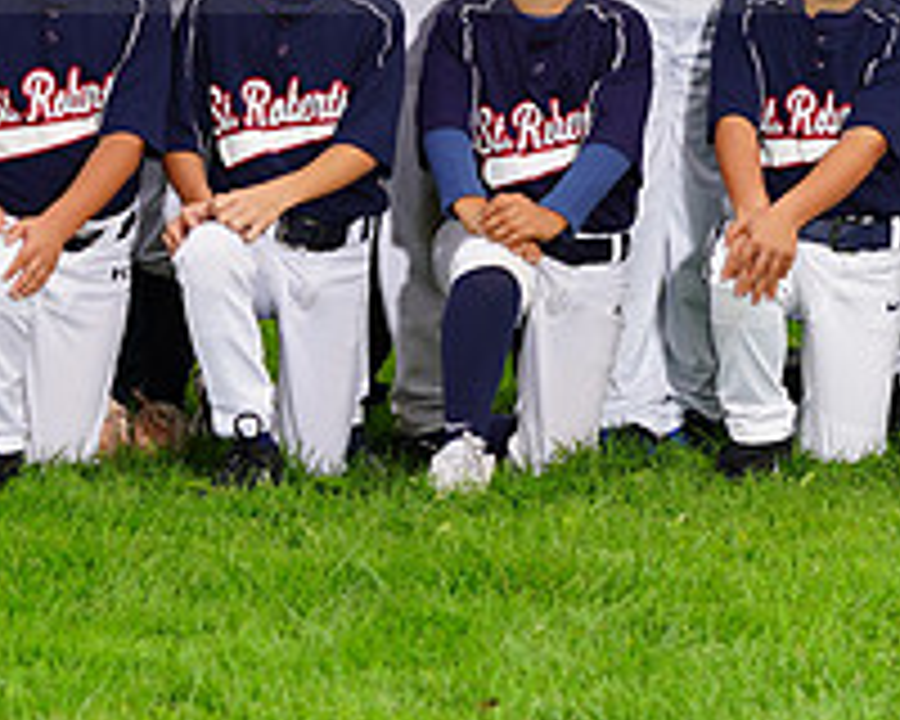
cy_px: -122
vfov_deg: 5.7
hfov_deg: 7.1
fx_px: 7245
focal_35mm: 272
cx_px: 652
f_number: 5.6
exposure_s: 1/250
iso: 200
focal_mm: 100
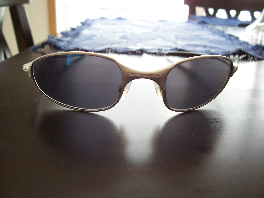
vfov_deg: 41.8
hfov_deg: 54.0
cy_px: 99
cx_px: 132
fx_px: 259
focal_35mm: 34
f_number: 2.7
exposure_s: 1/30
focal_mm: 5.6
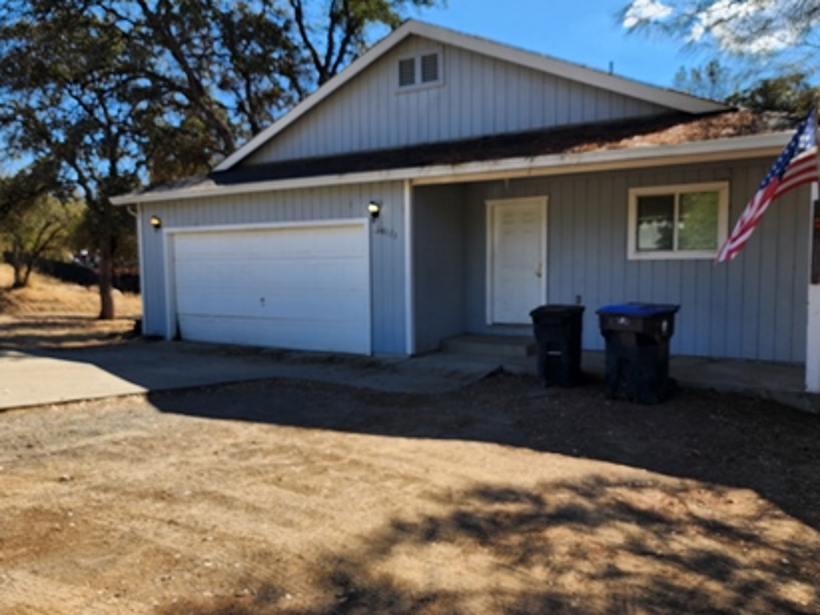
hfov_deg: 63.5
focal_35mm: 28
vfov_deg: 49.7
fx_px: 663
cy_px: 318
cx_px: 401
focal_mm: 6.4
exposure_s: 1/535
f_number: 1.8
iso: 12
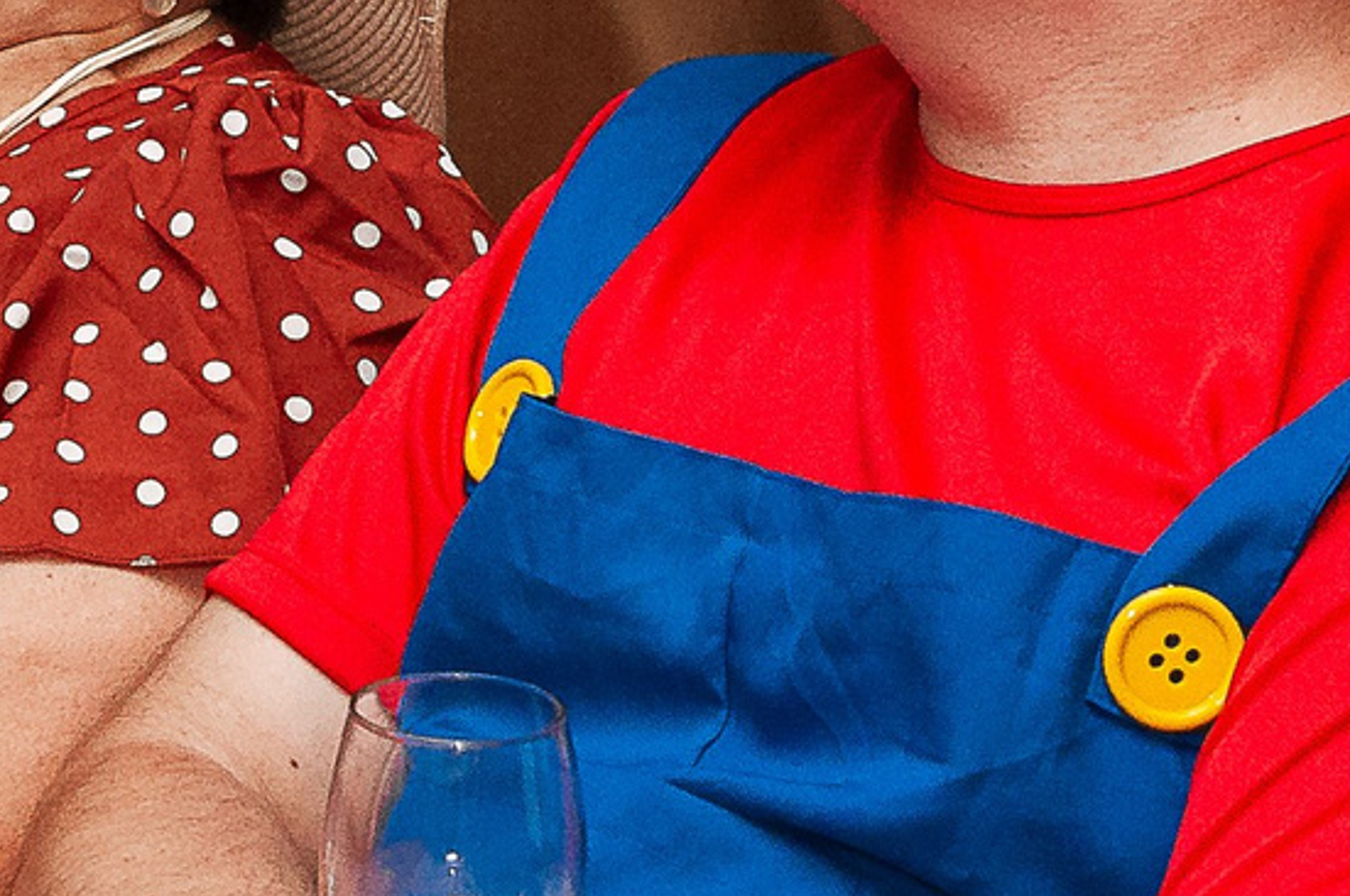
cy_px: -73
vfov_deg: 5.6
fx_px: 9139
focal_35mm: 244
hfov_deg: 8.4
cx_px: -32
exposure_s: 1/125
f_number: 5.6
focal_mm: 35
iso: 800
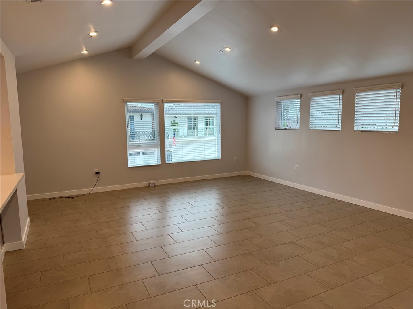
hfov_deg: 71.6
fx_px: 286
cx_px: 206
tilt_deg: -6.5
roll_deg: +0.7
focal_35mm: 24
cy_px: 154
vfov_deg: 56.8
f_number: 1.78
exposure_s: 1/124
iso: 80
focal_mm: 6.76
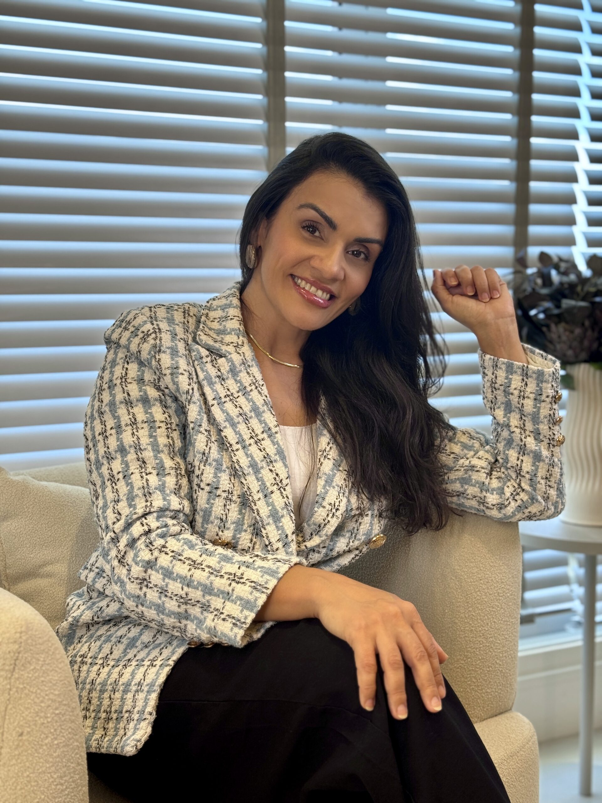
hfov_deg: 30.3
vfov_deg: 39.7
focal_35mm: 48
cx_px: 301
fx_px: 1113
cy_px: 402
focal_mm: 6.76
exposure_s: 1/121
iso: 50
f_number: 1.78
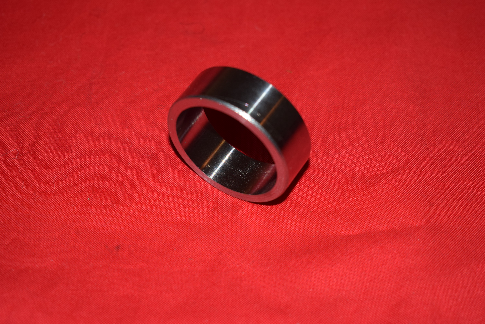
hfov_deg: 27.0
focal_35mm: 75
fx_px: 1011
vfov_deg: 18.2
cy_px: 162
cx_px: 242
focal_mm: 50
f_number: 5.6
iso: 400
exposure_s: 1/60
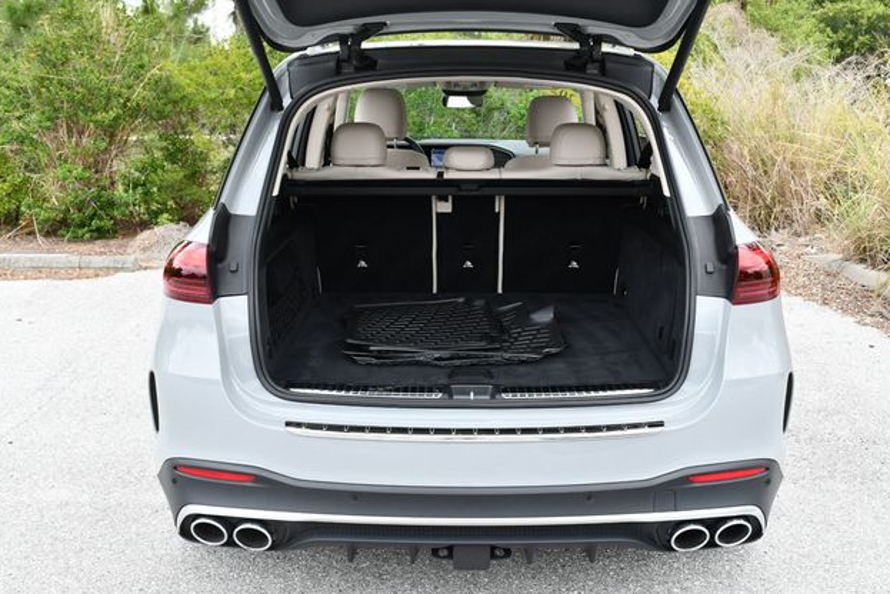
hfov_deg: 51.9
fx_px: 915
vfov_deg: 36.0
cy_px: 294
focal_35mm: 37
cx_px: 447
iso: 200
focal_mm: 18
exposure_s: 1/250
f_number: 5.6
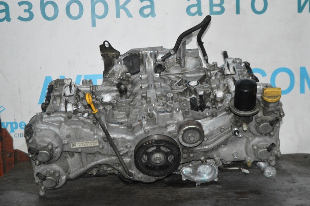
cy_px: 103
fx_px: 490
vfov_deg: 23.7
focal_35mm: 57
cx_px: 155
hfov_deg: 35.1
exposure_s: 1/20
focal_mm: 38
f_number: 4.8
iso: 3200
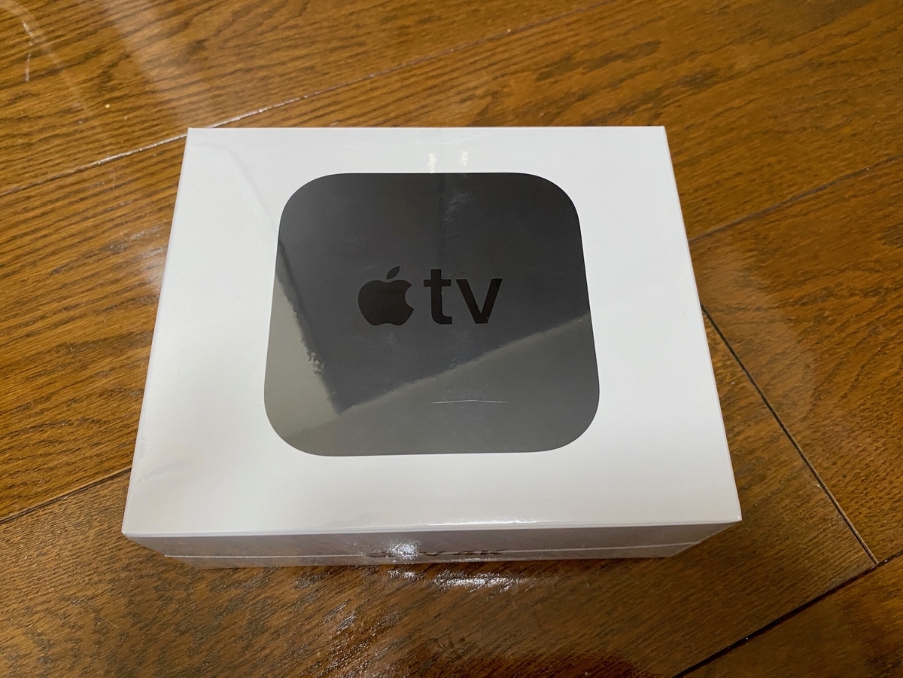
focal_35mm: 26
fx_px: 678
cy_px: 339
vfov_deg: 53.1
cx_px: 452
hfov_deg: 67.3
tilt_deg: -64.6
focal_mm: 4.25
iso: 160
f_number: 1.8
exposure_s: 1/60
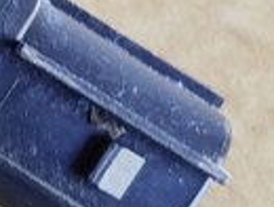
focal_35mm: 236
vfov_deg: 6.3
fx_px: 1871
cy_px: -70
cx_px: -171
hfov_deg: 8.2
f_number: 1.7
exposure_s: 1/50
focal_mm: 5.31
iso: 160
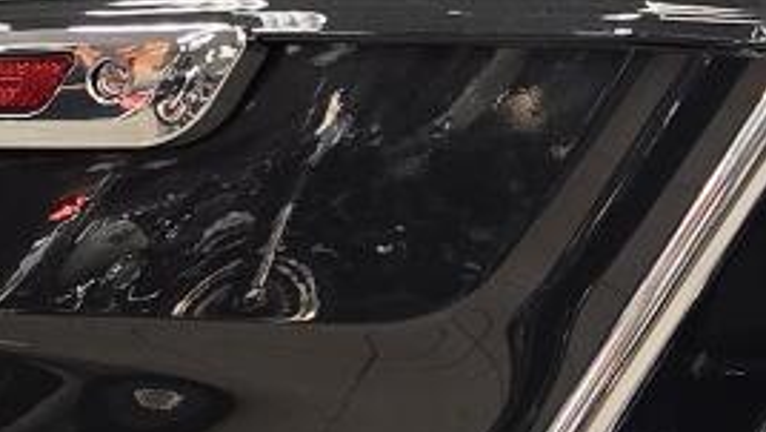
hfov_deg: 9.9
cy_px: 260
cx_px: 1938
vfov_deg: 6.5
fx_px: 3800
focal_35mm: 187
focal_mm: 6.25
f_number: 1.7
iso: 160
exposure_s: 1/120
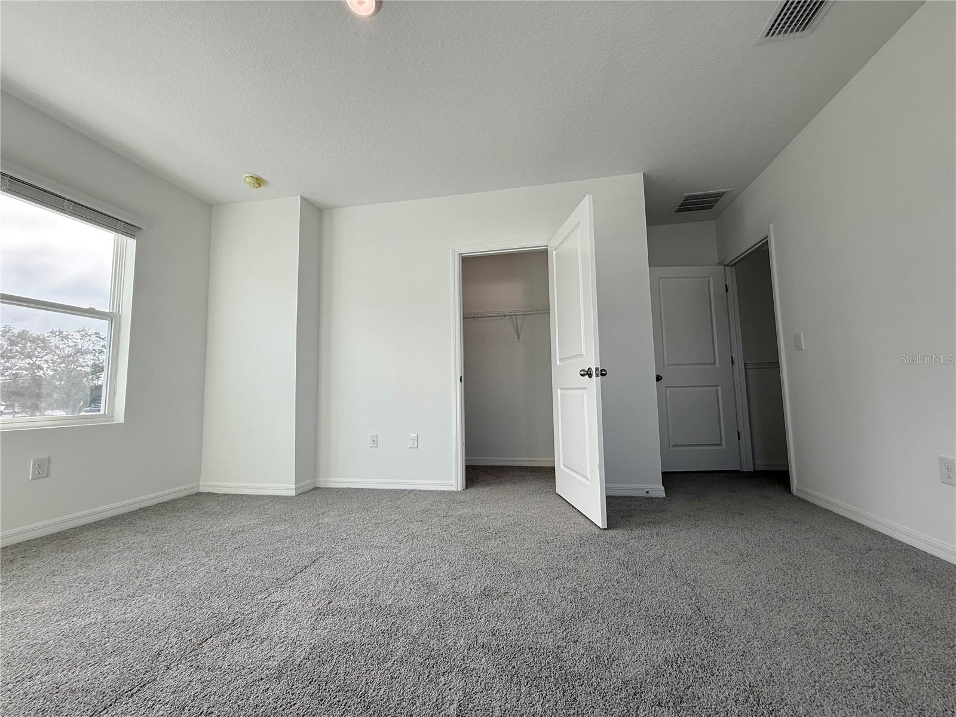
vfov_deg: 85.7
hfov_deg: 102.1
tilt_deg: +5.2
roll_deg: +1.0
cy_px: 358
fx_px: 387
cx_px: 478
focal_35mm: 14
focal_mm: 2.22
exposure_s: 1/184
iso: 50
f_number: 2.2
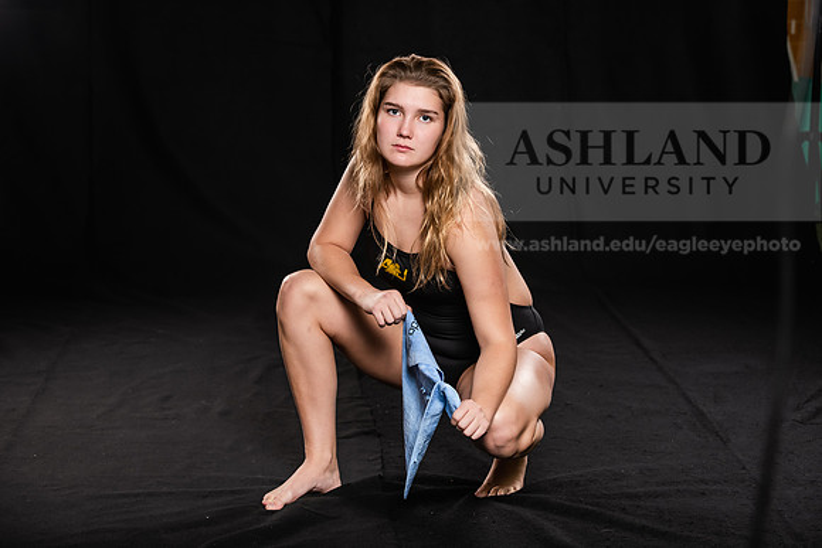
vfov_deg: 15.2
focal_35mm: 90
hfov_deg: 22.6
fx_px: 2055
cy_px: 274
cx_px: 411
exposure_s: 1/250
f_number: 5.6
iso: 320
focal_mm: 90
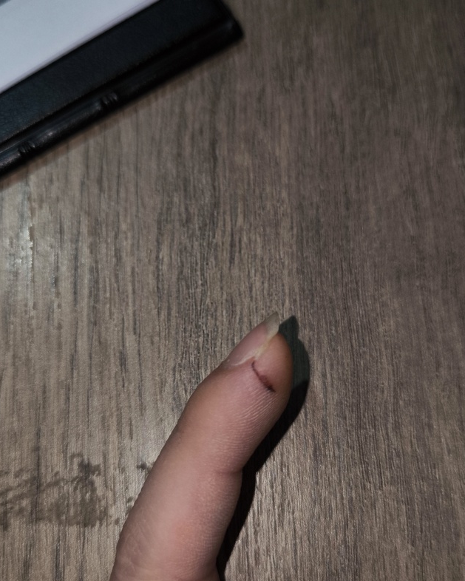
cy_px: 305
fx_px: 688
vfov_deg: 45.8
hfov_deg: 37.3
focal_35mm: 40
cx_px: 217
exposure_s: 1/50
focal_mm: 6.92
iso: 200
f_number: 1.9
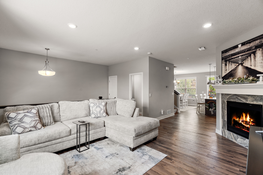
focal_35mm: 16
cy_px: 88
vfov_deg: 73.7
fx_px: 117
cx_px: 132
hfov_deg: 96.7
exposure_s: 1/6
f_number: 8
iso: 500
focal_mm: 16
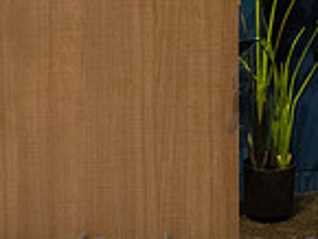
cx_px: 234
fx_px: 1112
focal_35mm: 121
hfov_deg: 16.2
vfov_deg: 11.7
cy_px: -117
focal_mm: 31
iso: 6400
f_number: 3.5
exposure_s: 1/320
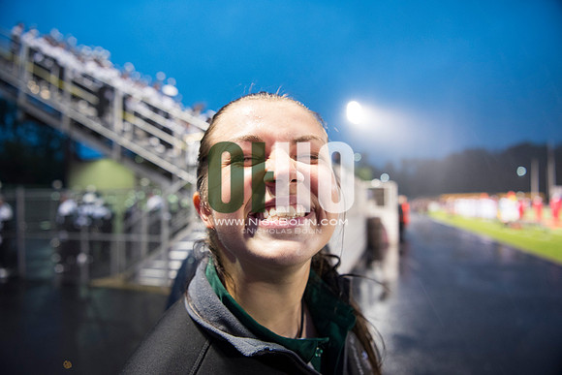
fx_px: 375
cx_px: 281
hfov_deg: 73.7
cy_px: 188
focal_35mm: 24
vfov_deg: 53.2
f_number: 3.2
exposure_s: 1/80
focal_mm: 24
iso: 2000
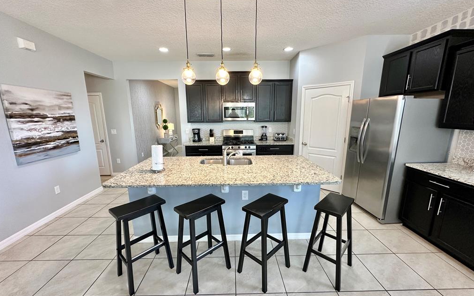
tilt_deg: -11.4
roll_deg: +0.2
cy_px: 153
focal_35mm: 15
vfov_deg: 74.8
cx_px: 236
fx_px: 194
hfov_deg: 101.5
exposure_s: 1/60
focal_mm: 2.22
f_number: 2.2
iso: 160
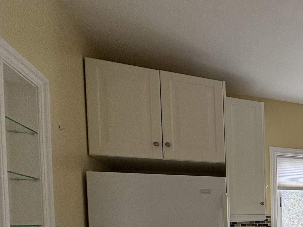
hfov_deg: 35.9
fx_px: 315
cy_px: 225
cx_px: 387
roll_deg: +1.2
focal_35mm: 36
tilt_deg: -1.3
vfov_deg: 35.9
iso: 125
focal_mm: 2.22
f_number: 2.2
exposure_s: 1/99
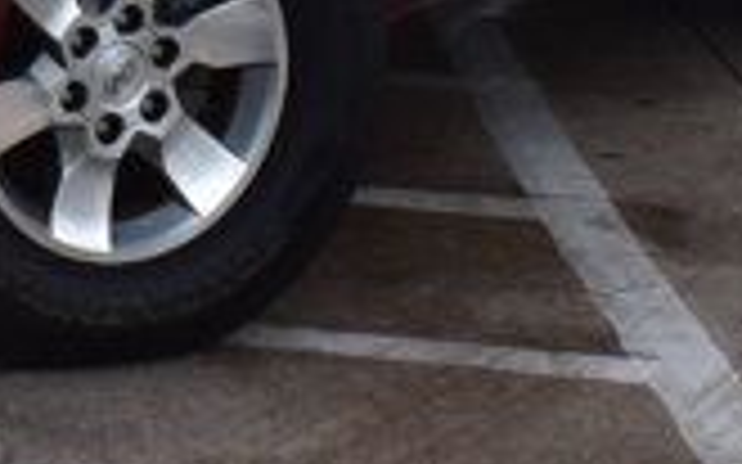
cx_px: -382
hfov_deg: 7.8
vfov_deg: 4.8
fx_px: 5357
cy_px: -707
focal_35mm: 265
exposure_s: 1/500
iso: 280
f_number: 11
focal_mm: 28
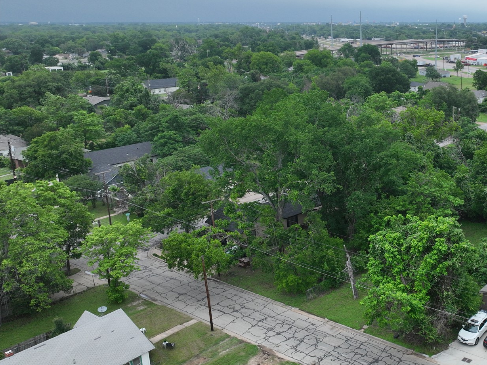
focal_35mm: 40
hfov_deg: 44.0
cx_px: 405
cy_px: 188
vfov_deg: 35.9
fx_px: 563
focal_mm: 12.29
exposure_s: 1/1500
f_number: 2.8
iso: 100
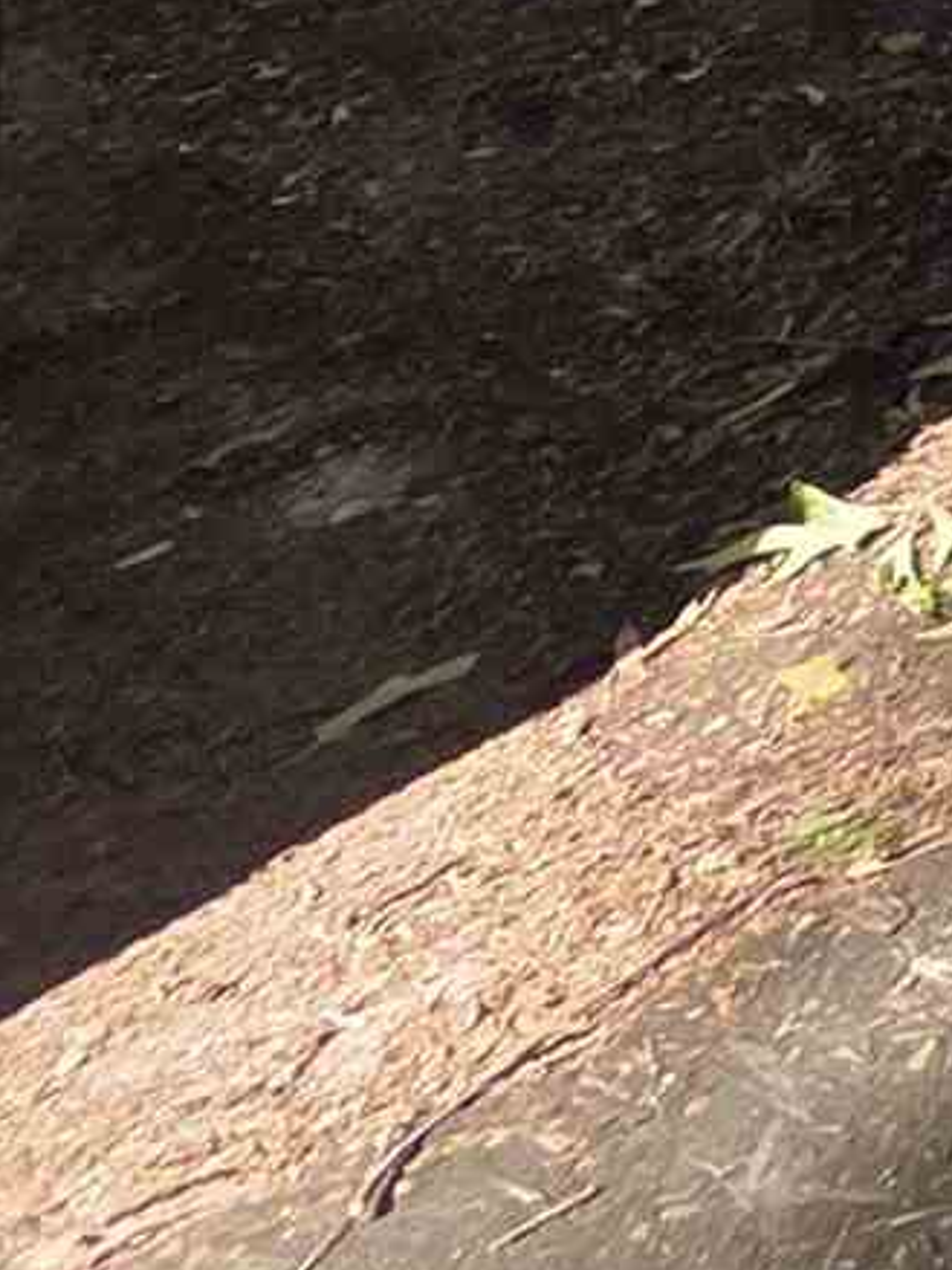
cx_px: 3930
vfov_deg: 13.7
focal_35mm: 91
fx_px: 3338
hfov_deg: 7.9
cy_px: -1935
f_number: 1.9
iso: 40
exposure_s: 1/314
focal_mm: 2.2
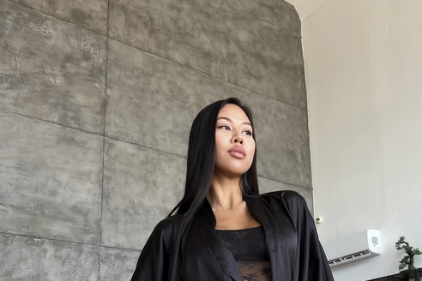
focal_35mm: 44
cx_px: 250
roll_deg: +2.3
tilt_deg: +14.6
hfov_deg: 44.3
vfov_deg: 29.2
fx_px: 516
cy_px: 256
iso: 50
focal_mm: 5.7
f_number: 1.5
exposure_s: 1/121
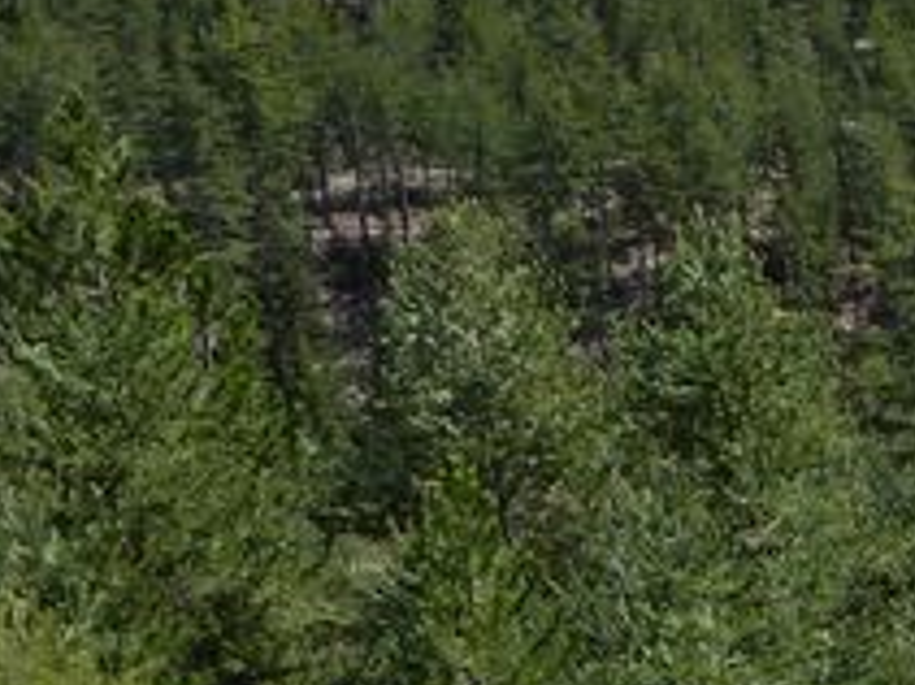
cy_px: 1006
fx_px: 3012
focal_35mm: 114
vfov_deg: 12.4
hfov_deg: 15.7
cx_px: 1440
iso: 80
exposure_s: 1/400
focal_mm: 5
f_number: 4
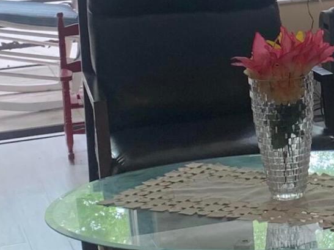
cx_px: 456
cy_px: -7
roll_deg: +2.6
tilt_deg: -8.7
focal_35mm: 137
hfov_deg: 13.8
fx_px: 1322
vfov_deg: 10.7
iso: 100
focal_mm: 4.25
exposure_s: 1/92
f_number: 1.8
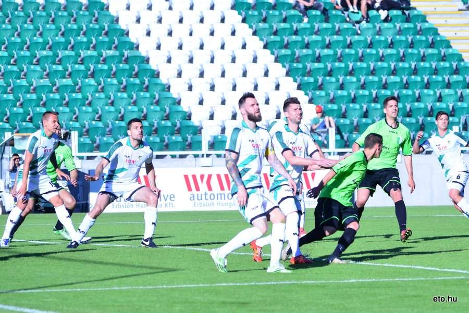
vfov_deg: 5.6
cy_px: 156
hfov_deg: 8.3
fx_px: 3226
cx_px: 234
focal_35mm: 248
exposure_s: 1/800
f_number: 5
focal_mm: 165
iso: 200
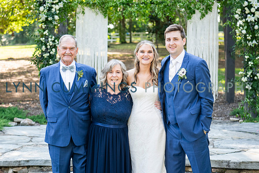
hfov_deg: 26.7
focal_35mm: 76
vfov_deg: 18.0
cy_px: 87
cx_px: 111
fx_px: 545
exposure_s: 1/400
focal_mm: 62
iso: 500
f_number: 3.5
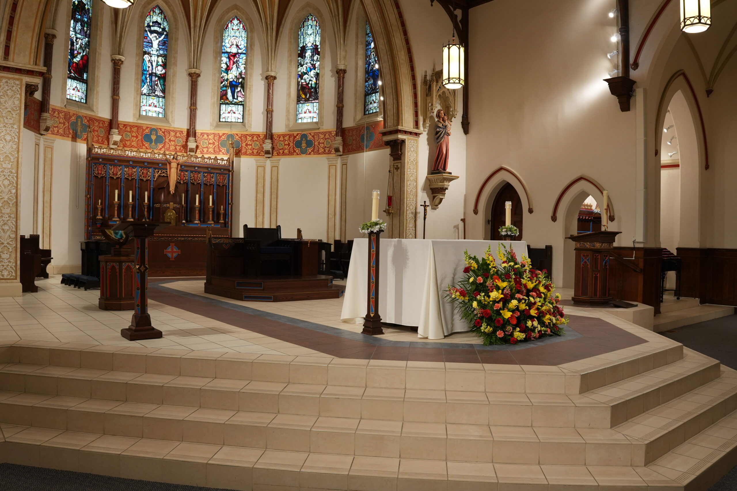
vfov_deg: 50.4
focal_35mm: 26
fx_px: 522
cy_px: 246
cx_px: 368
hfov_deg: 70.4
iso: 500
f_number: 4
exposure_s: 1/160
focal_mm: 17
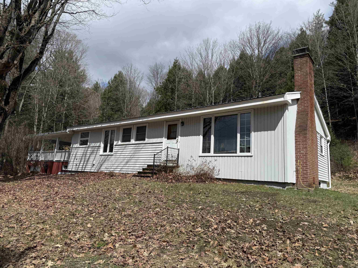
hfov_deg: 71.6
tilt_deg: +10.7
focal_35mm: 24
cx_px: 179
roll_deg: -3.8
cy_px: 134
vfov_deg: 56.8
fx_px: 248
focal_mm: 6.76
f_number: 1.78
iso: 80
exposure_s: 1/6711
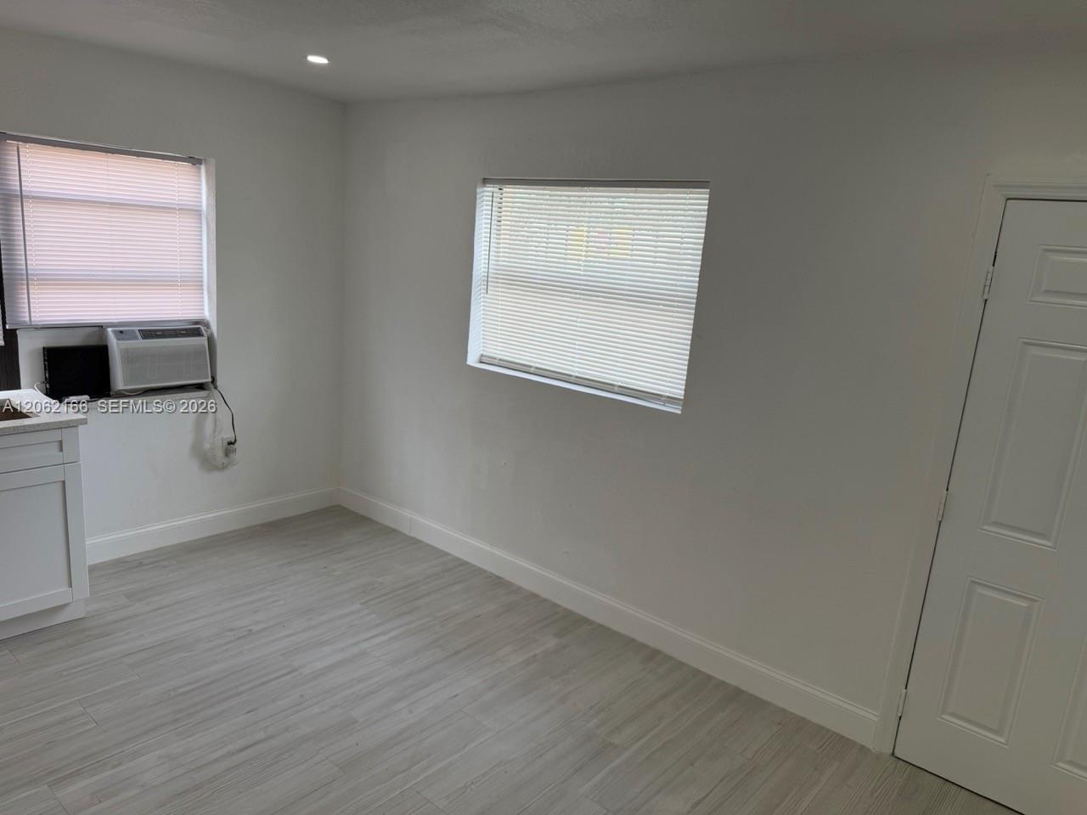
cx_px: 544
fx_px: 754
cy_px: 408
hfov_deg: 71.6
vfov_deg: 56.8
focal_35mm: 24
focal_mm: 6.76
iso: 64
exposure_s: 1/236
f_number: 1.78
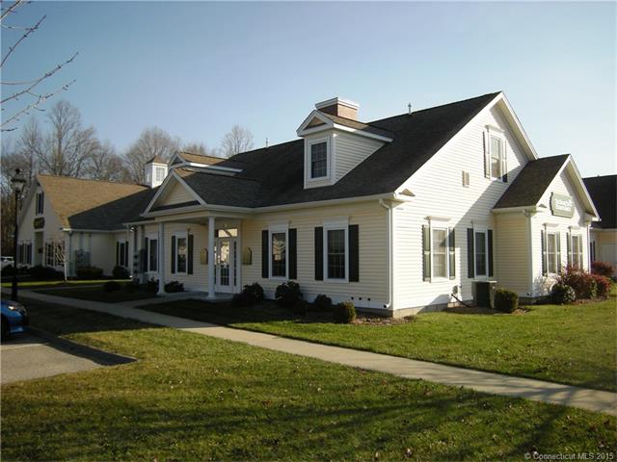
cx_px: 308
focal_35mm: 28
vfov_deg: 49.7
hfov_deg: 63.4
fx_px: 499
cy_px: 231
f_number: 5.6
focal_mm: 4.7
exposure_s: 1/341
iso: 91
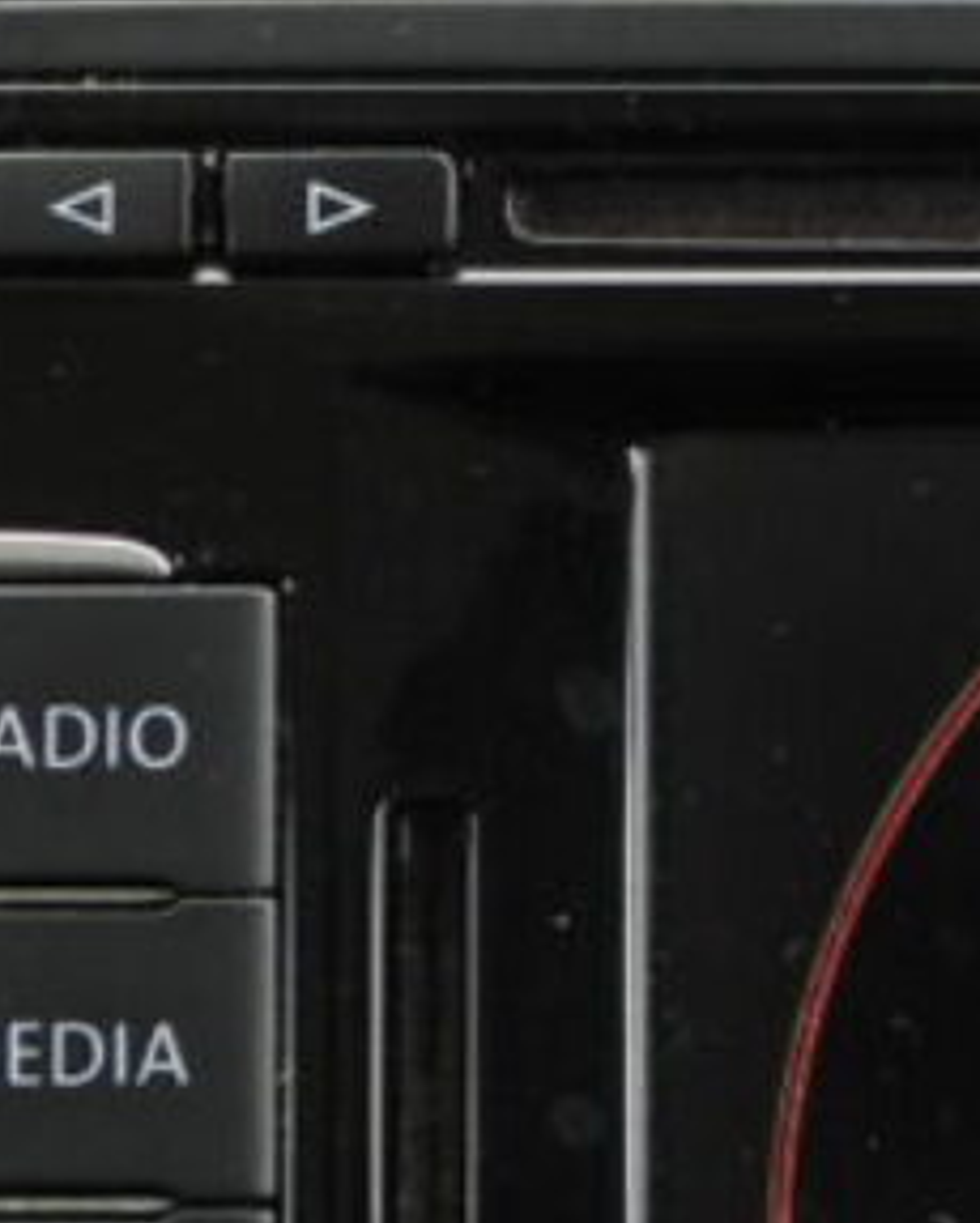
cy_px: 477
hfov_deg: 4.4
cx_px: 1274
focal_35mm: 354
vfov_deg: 5.5
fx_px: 12821
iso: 100
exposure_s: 1/80
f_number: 3.5
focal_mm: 11.7
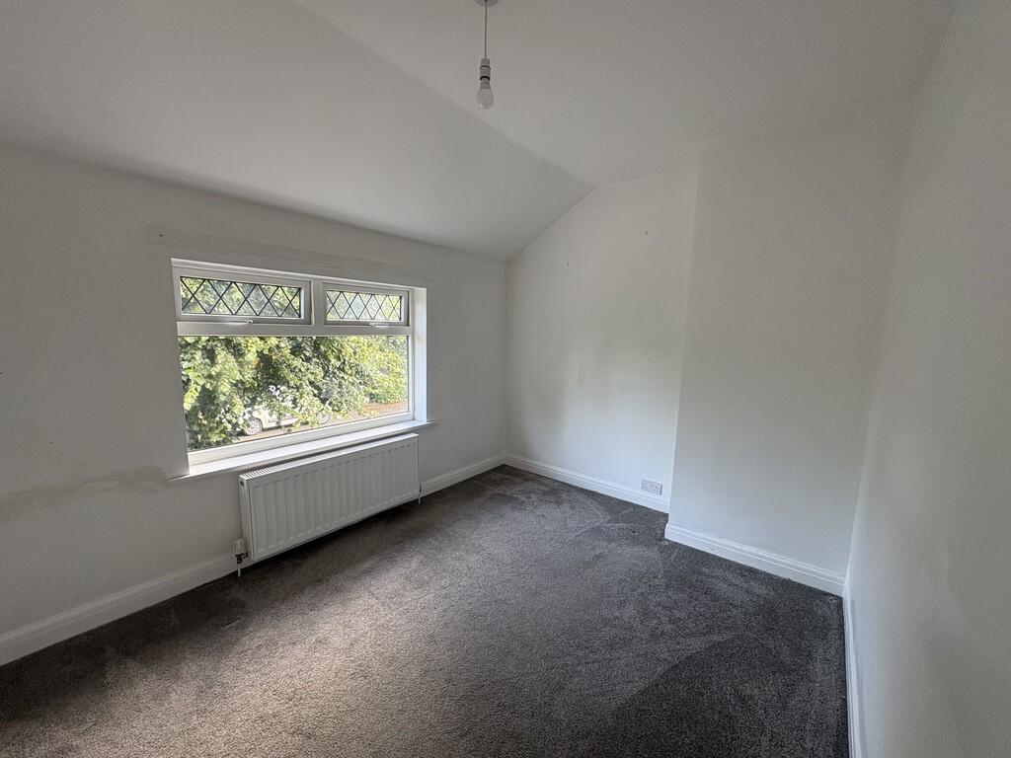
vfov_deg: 85.7
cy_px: 379
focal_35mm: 14
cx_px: 506
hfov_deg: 102.1
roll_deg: -0.7
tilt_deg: -8.9
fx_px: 409
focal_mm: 2.22
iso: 125
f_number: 2.2
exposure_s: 1/99
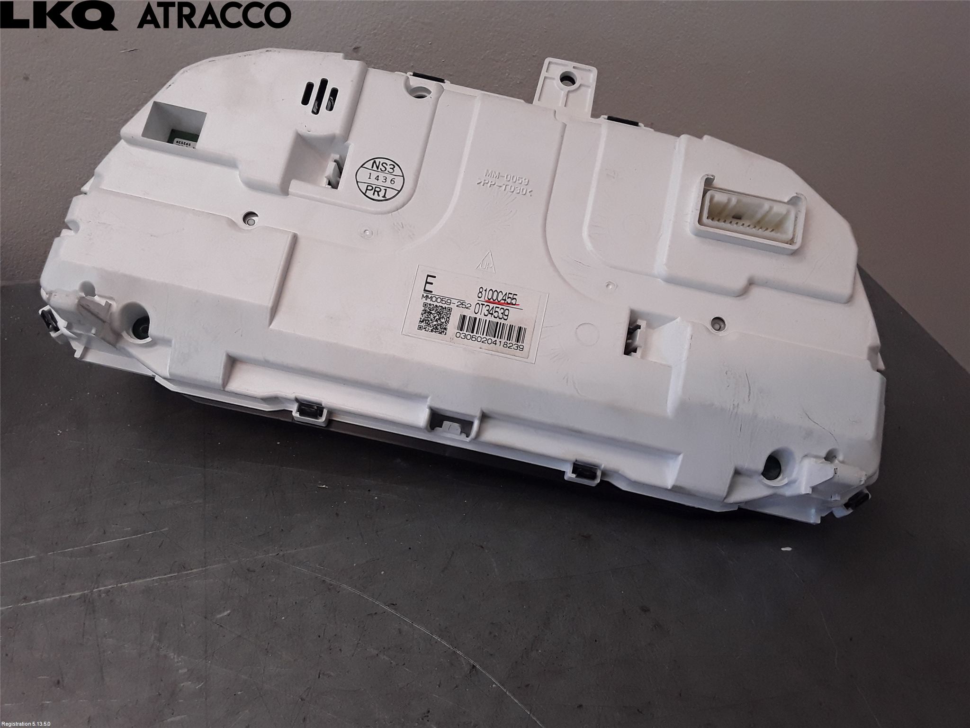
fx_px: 785
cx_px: 485
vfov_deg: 49.7
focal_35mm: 28
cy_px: 364
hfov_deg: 63.4
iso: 100
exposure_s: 1/328
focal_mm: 2.91
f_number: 1.9
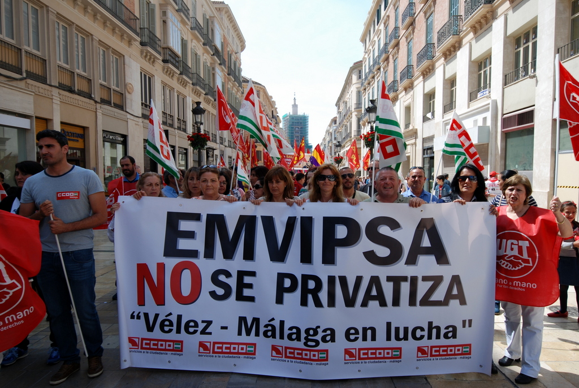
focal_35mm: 24
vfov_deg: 53.3
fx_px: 387
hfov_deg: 73.7
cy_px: 194
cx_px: 290
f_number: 6.3
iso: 100
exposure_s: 1/160
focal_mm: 16
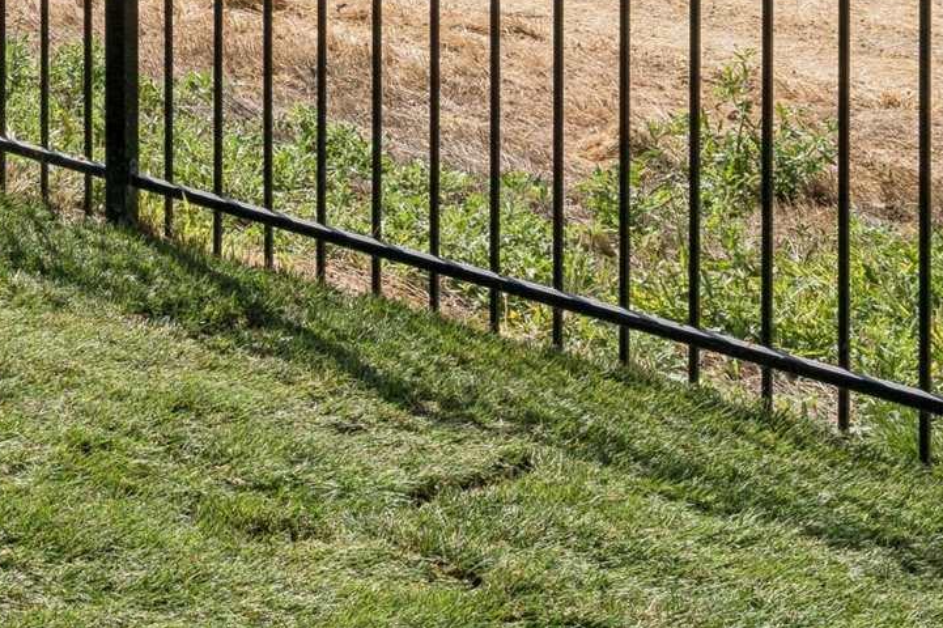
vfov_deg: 14.5
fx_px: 2210
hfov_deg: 18.4
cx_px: -794
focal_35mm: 84
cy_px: -457
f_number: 13
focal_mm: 19.8
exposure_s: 1/500
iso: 400
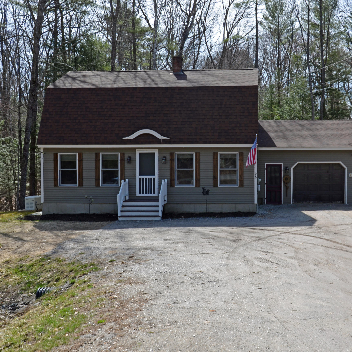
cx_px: 223
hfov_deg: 35.8
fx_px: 541
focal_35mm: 47
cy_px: 174
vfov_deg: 36.1
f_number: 8
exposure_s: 1/250
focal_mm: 24
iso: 125
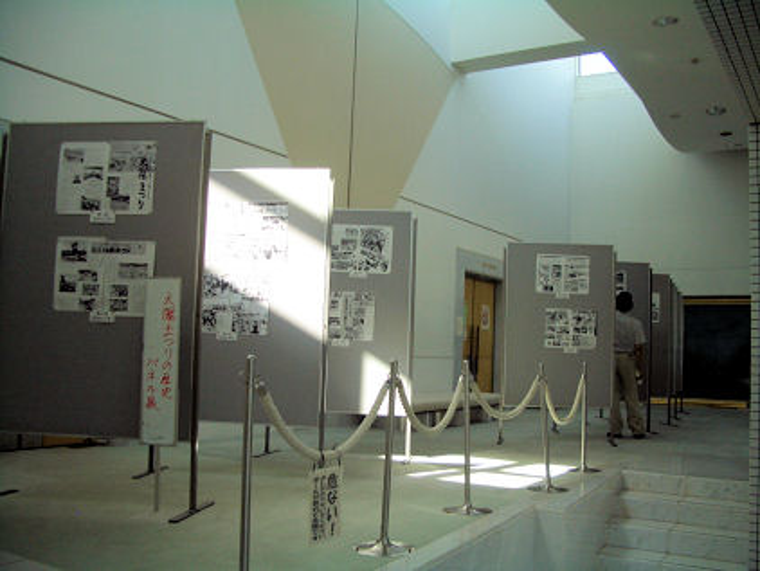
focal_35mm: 35
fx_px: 769
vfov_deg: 40.7
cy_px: 286
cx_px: 380
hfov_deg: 52.6
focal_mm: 5.8
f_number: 2.6
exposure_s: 1/200
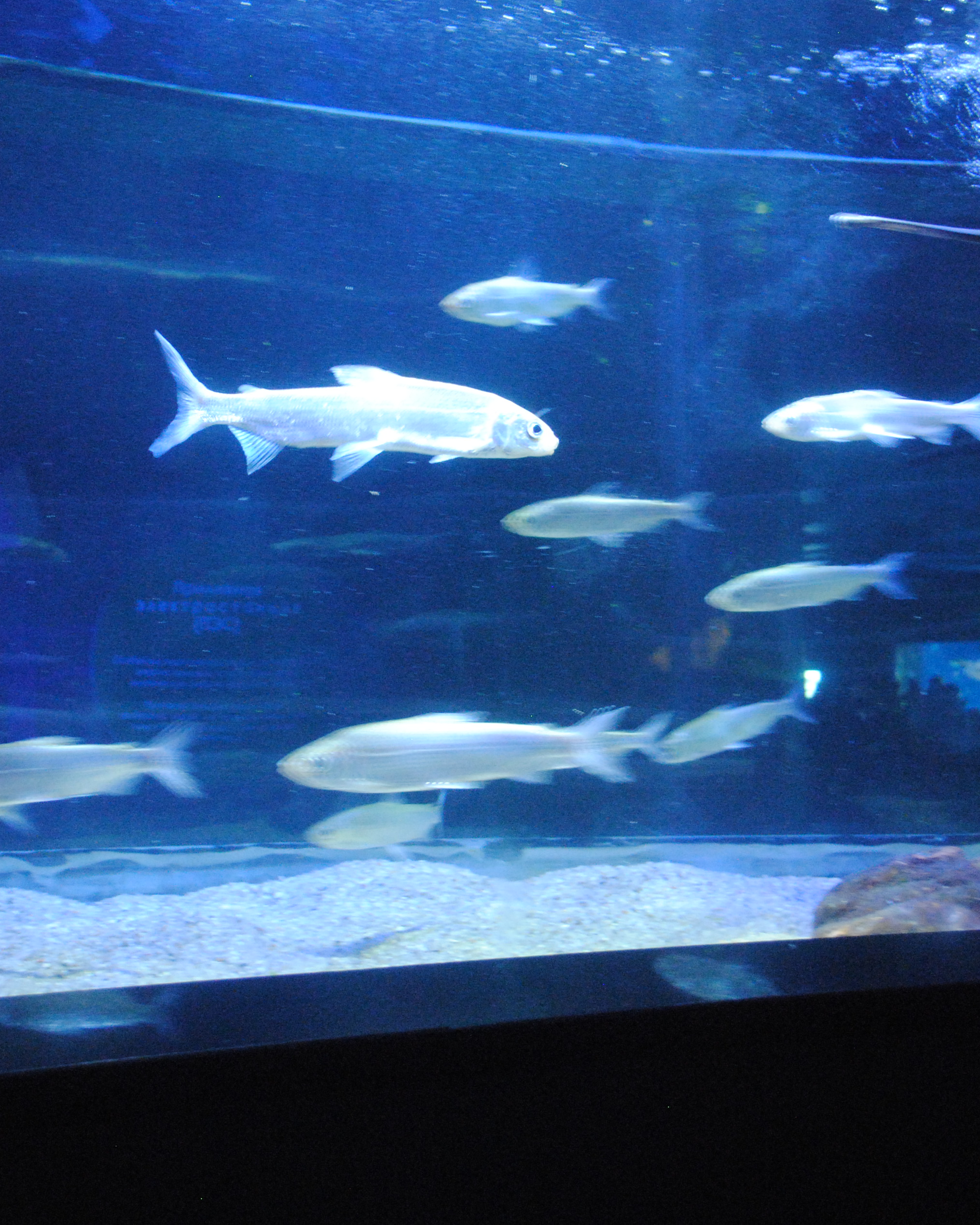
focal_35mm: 43
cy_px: 619
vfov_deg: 42.9
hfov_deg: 34.8
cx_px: 402
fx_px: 1559
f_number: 3.8
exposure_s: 1/25
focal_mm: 20
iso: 1600
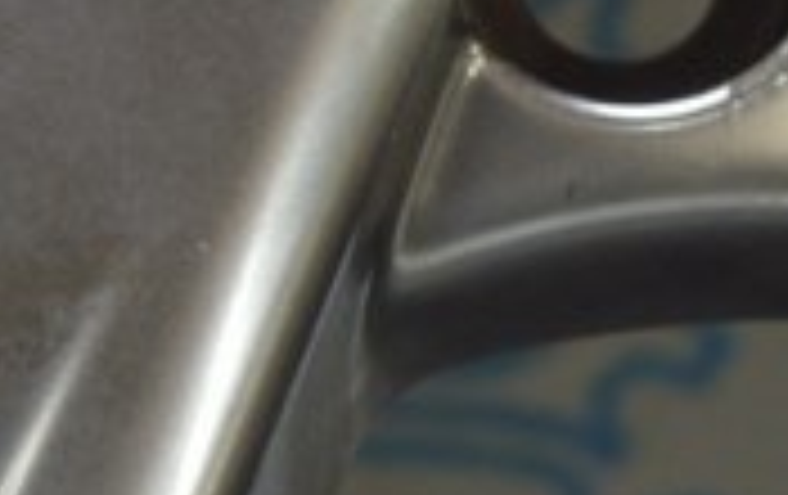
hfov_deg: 6.2
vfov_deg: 3.9
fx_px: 7292
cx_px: 356
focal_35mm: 339
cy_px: 614
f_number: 5.6
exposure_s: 1/20
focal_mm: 38
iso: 400
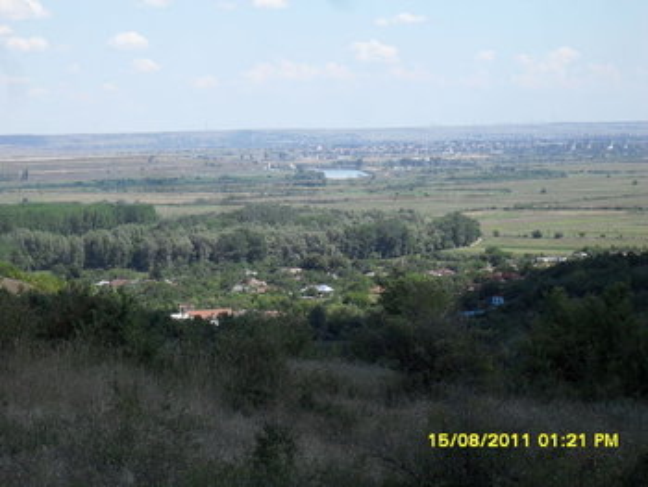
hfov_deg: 17.3
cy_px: 244
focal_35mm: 114
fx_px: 2136
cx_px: 324
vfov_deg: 13.0
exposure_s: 1/350
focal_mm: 18.9
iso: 80
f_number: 5.2
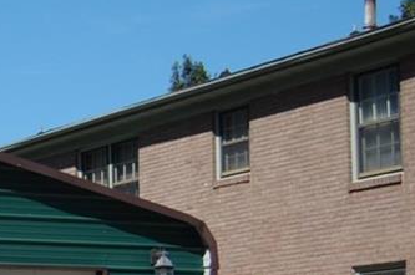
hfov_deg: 15.8
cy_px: 337
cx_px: -188
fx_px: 1381
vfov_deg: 11.2
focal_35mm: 120
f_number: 4.2
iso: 200
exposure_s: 1/640
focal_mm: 26
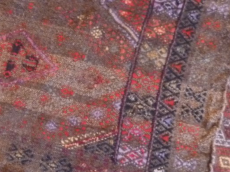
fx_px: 319
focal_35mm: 48
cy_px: 153
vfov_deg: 29.1
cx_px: 47
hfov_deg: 38.2
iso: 800
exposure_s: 1/15
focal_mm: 4.1
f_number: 3.3
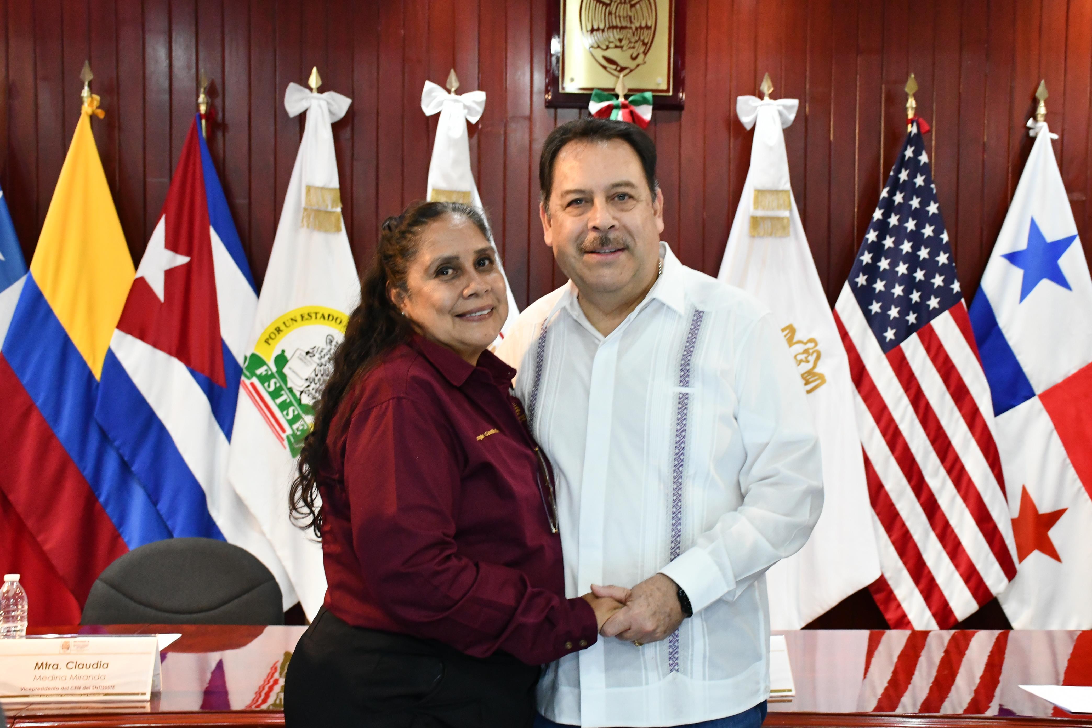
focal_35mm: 48
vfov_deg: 28.1
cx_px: 546
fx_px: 1456
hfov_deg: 41.1
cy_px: 364
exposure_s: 1/60
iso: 4000
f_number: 6.3
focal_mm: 32
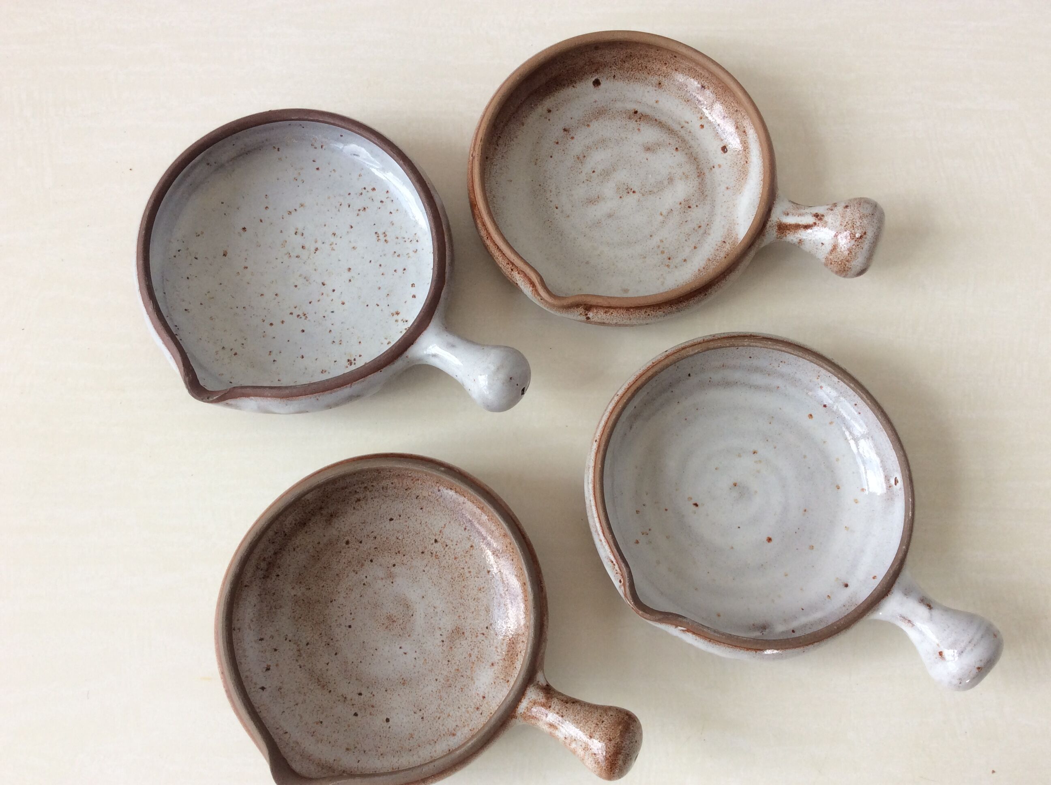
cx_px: 526
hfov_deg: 56.9
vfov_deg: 44.1
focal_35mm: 32
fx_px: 970
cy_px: 392
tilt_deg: -78.7
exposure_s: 1/199
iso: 32
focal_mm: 3.3
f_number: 2.4
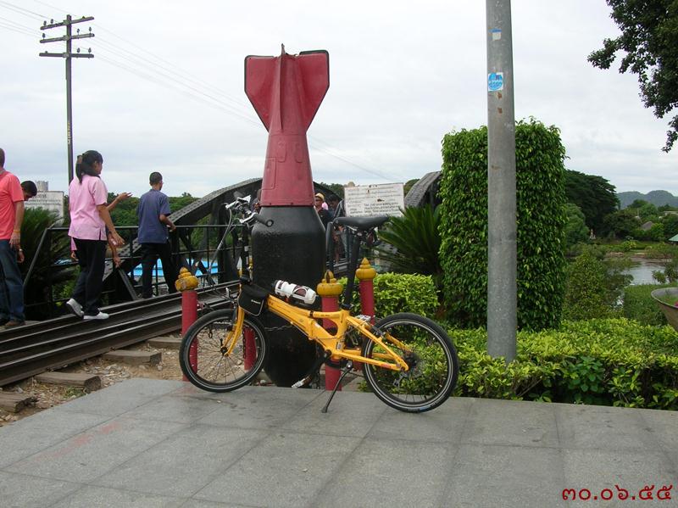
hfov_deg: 52.7
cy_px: 254
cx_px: 339
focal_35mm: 35
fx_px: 685
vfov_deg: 40.7
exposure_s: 1/190
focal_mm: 5.8
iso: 50
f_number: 5.6
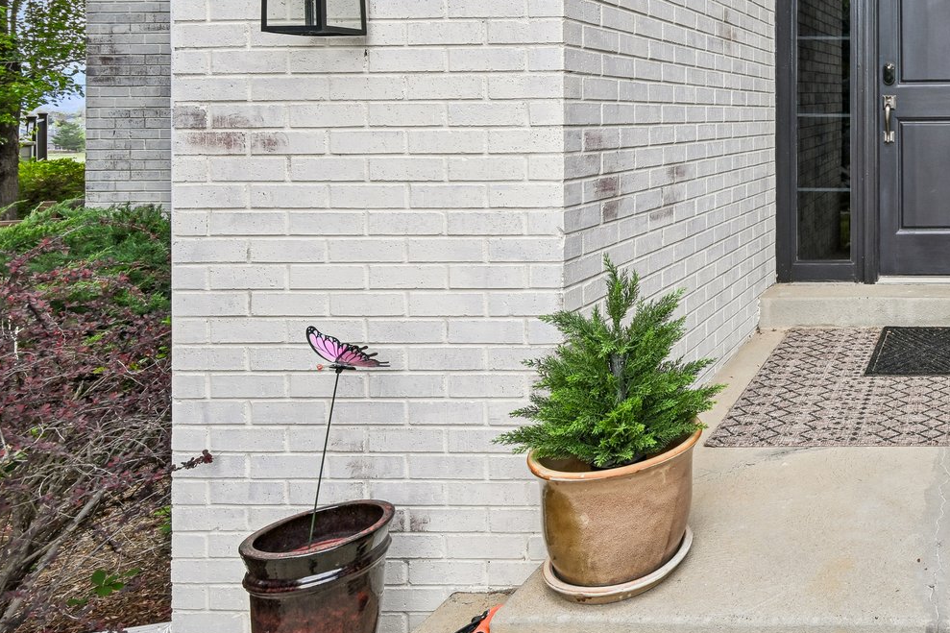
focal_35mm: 29
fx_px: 765
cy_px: 95
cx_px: 969
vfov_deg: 42.2
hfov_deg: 50.3
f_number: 11
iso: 64
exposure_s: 1/15
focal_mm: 14
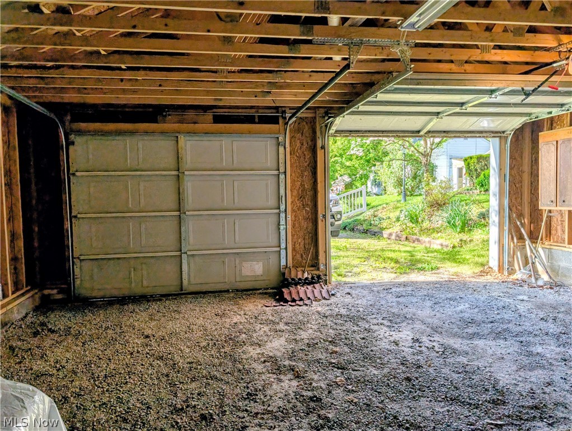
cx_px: 286
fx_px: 397
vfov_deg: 56.9
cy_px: 216
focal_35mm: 24
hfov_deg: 71.5
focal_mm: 6.9
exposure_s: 1/867
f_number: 1.68
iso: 19
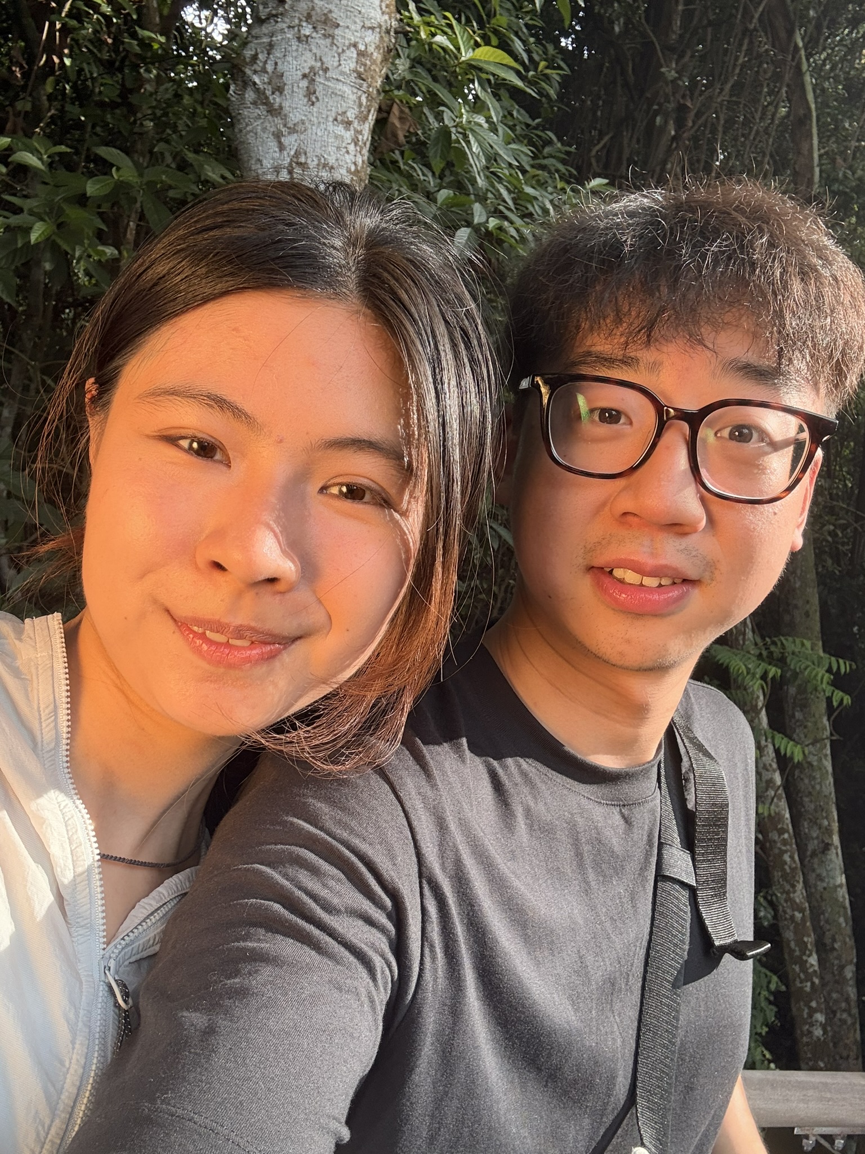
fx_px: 1000
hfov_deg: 46.8
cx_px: 432
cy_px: 577
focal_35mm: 30
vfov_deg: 60.0
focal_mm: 2.69
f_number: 1.9
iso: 20
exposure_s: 1/124
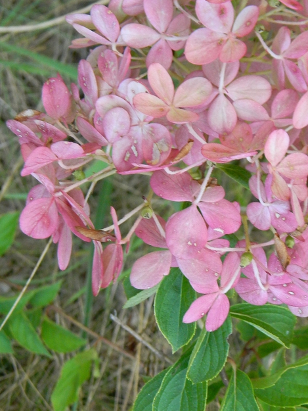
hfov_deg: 19.1
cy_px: 176
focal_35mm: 77
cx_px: 200
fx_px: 913
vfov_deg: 25.3
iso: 290
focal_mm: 8.6
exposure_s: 1/30
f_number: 3.9
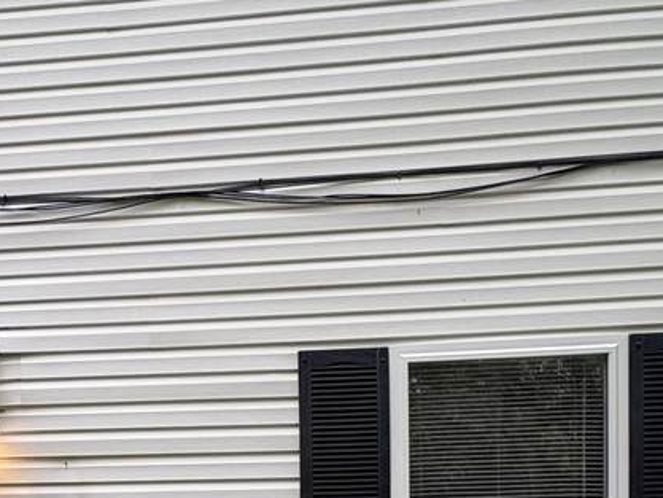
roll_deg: +1.2
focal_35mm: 43
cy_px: 547
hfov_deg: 41.2
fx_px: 824
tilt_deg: -2.2
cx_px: 97
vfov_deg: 30.2
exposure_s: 1/278
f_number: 2.2
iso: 40
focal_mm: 2.22
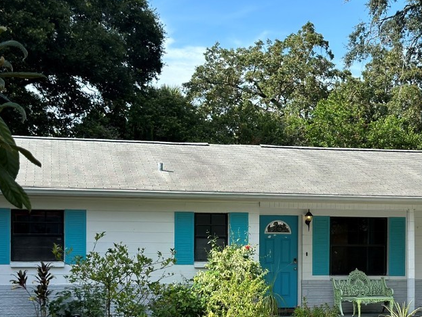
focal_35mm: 79
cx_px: 308
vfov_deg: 18.5
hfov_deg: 24.5
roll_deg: -0.3
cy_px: 240
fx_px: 963
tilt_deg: +0.4
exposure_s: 1/2304
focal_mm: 6.86
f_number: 1.78
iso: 80
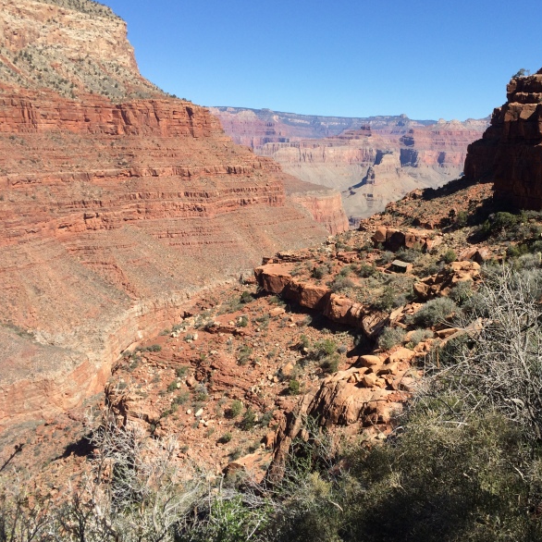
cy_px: 270
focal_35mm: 35
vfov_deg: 47.2
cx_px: 354
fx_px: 620
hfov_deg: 46.6
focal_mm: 4.15
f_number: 2.2
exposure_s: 1/2053
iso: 32
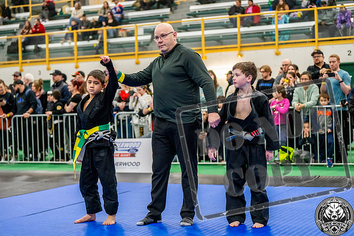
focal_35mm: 70
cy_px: 118
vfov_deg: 19.5
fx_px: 688
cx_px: 177
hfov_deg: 28.8
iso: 5000
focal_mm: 70
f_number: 2.8
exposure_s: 1/500
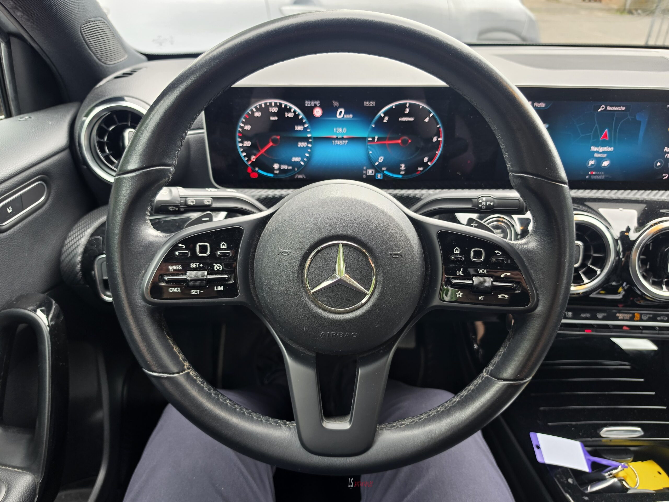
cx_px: 334
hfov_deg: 73.9
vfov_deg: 58.9
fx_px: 445
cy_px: 251
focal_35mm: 23
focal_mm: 6.5
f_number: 1.4
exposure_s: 1/100
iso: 40
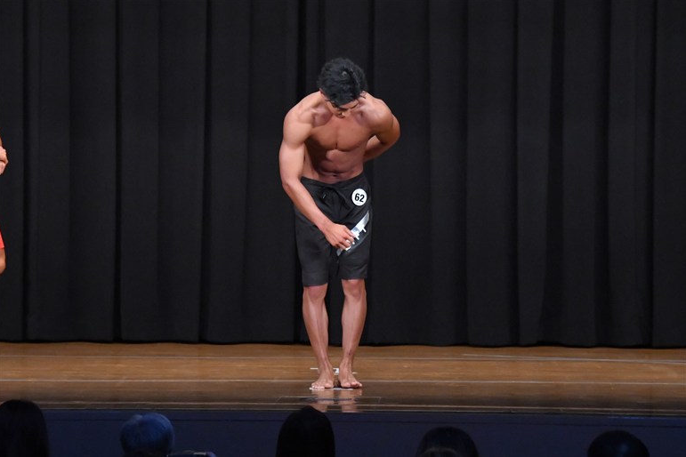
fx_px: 3868
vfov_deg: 6.8
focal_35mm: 203
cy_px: 228
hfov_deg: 10.1
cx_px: 342
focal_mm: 135
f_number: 5.6
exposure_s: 1/400
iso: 8000
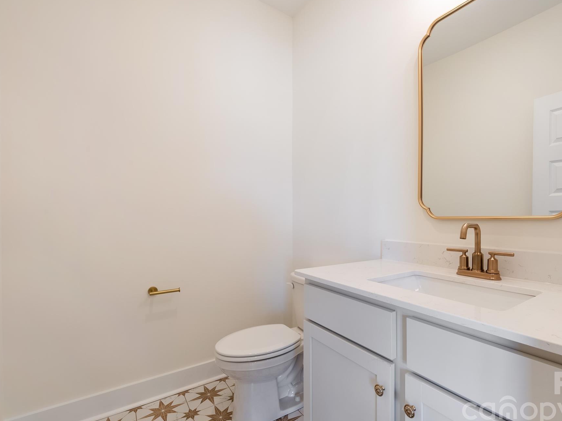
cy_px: 213
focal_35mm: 16
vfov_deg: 78.1
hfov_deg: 93.8
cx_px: 325
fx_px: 260
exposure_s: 1
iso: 100
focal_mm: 14
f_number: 11
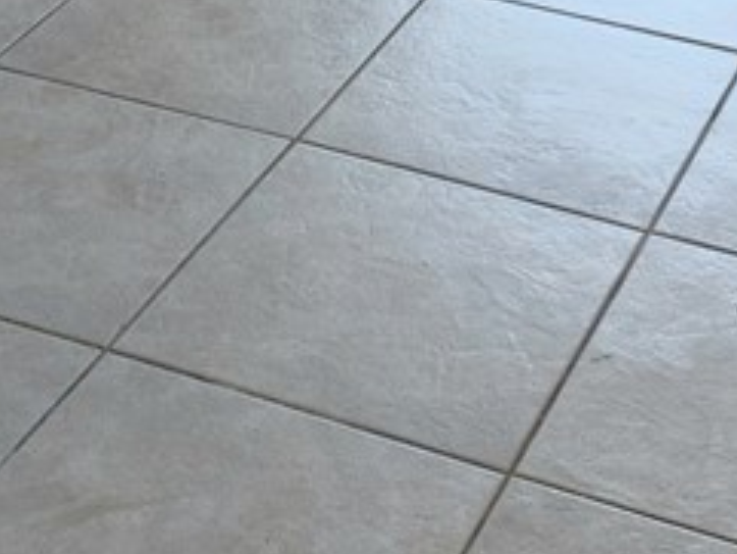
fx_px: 2173
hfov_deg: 19.2
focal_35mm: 102
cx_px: 336
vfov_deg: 12.5
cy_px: -597
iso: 32
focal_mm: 5.23
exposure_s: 1/120
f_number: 1.8
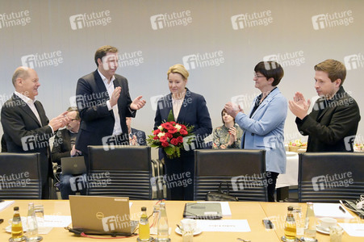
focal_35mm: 35
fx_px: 354
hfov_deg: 54.5
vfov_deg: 37.8
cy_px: 121
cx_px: 182
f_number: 5.6
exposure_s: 1/320
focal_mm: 35
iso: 10000
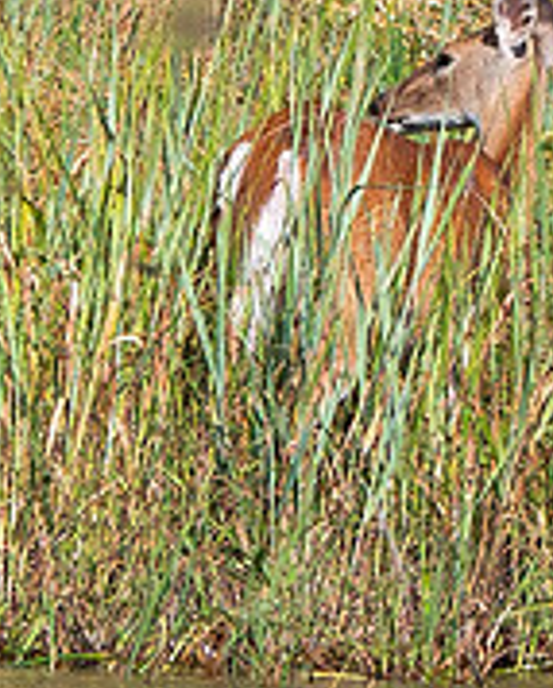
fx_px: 69707
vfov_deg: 0.6
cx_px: -404
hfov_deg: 0.5
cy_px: 205
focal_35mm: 3416
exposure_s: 1/800
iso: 200
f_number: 5.6
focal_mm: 200
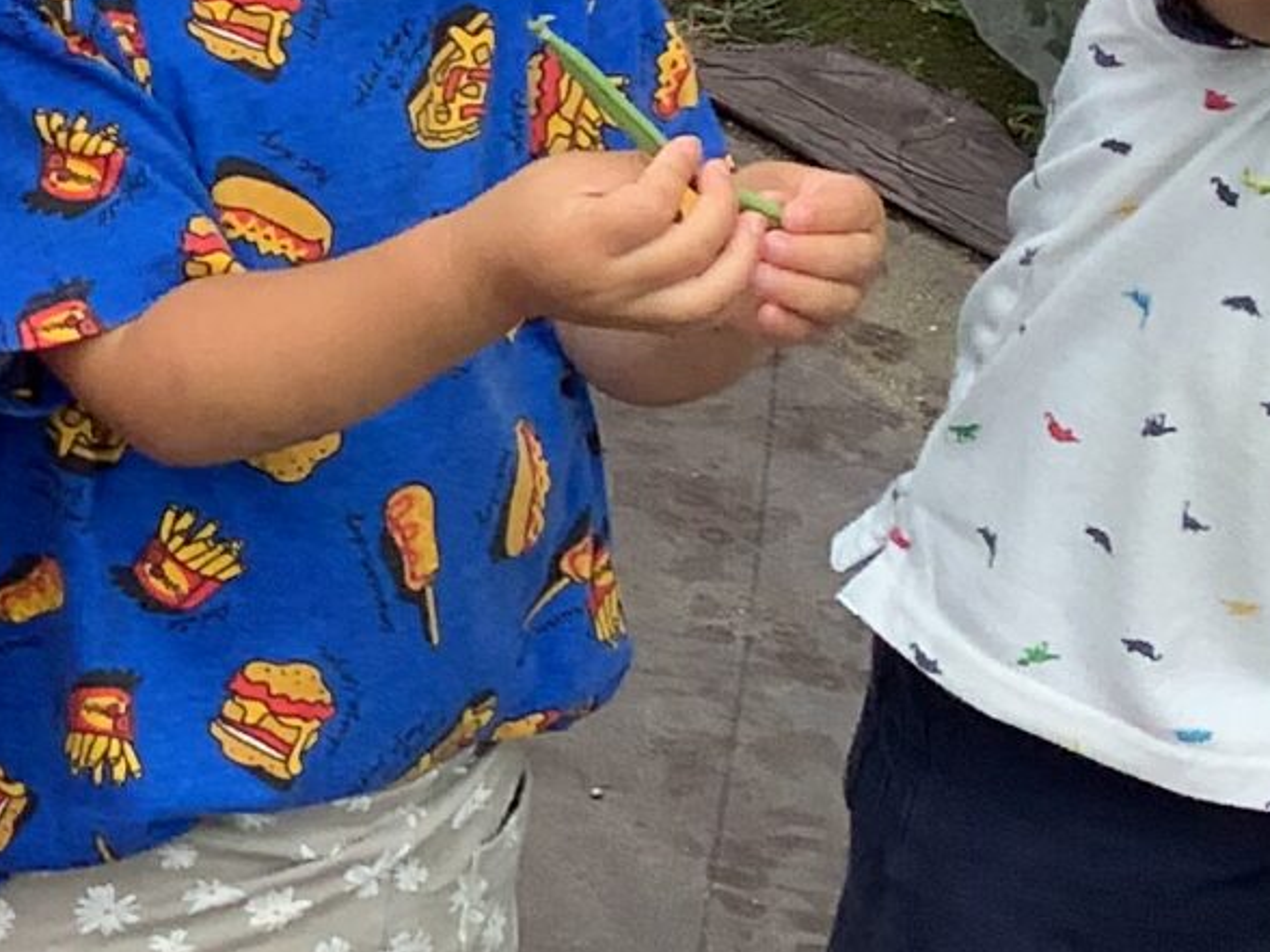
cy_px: 365
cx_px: -400
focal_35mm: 135
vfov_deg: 11.0
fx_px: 4953
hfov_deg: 14.0
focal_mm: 3.3
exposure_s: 1/604
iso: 25
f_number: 2.4
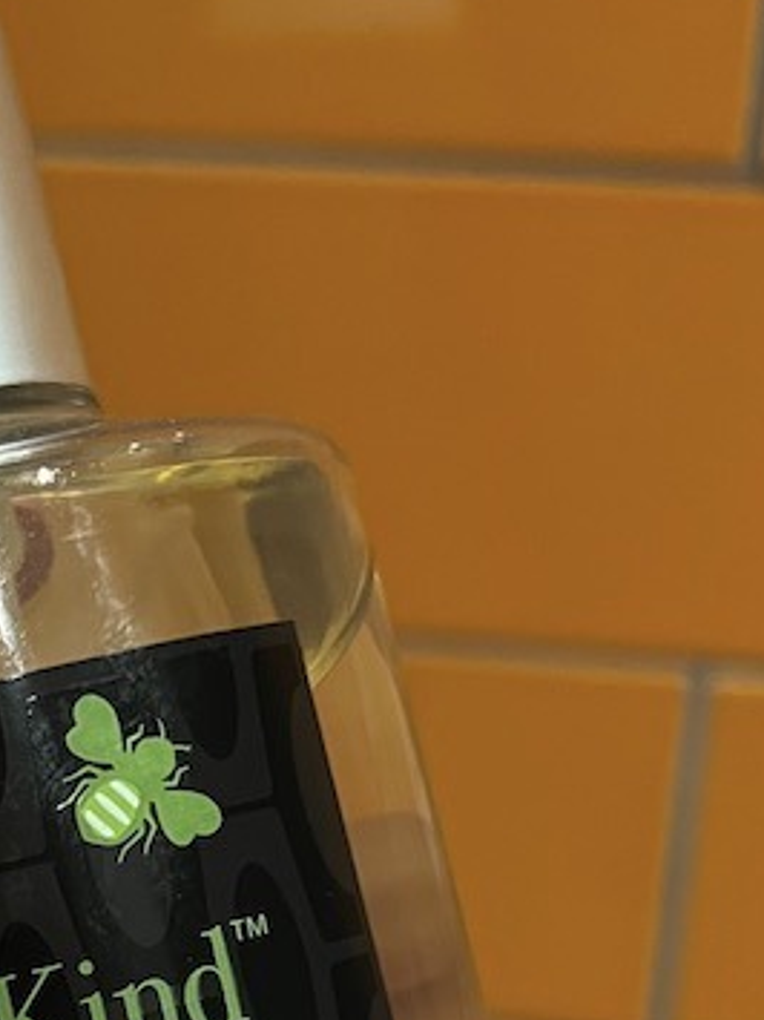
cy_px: 922
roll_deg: +3.6
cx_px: 89
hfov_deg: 19.3
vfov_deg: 25.2
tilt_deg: -36.2
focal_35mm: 75
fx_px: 2208
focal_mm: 5.7
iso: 500
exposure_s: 1/50
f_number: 1.5
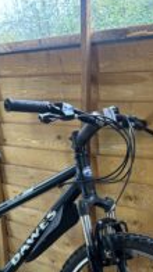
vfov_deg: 37.3
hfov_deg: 23.0
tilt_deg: -23.2
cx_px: 70
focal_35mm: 52
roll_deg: +2.3
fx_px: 376
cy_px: 244
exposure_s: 1/50
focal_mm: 5.96
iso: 320
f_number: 1.6
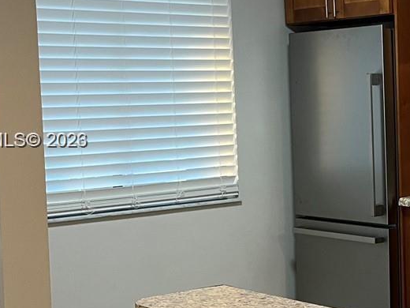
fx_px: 948
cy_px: 141
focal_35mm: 80
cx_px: 472
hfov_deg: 22.7
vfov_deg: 18.4
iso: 125
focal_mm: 5.1
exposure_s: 1/60
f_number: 1.6
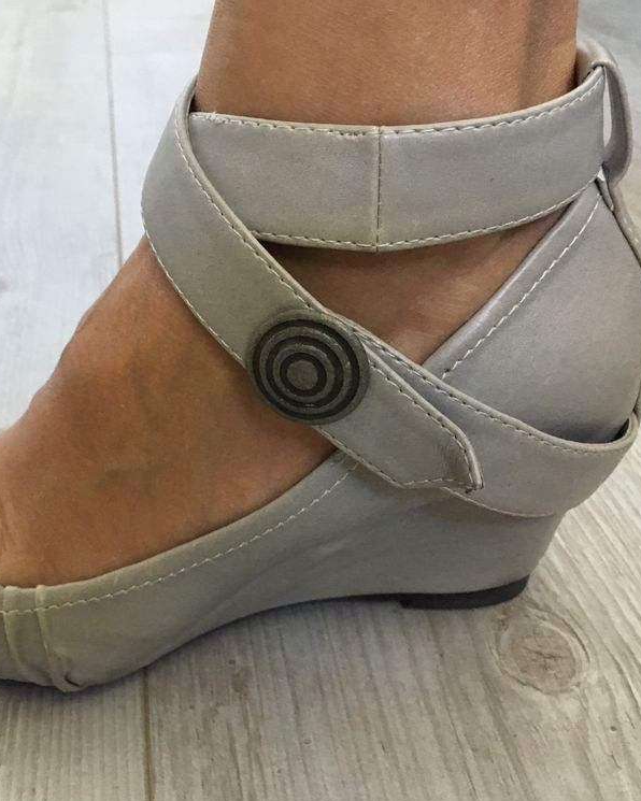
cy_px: 402
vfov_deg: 47.9
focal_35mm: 38
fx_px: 901
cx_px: 230
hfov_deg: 38.8
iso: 200
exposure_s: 1/25
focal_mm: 4.15
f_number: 2.2
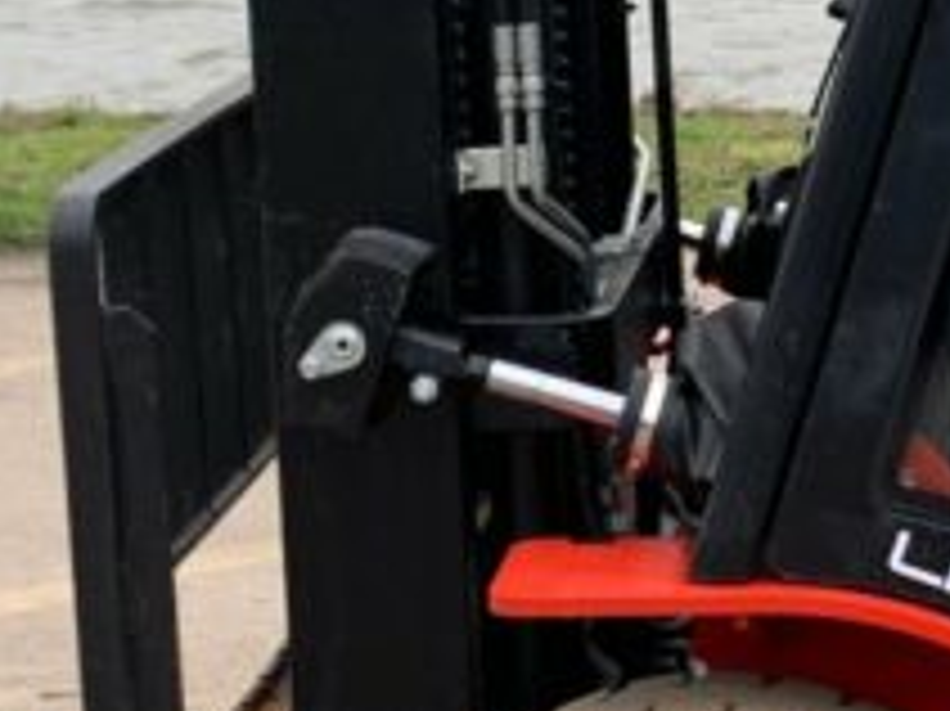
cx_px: 1036
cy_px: 202
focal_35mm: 126
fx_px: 3456
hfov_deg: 15.3
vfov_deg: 11.7
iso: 25
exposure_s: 1/167
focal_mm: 4.25
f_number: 1.8
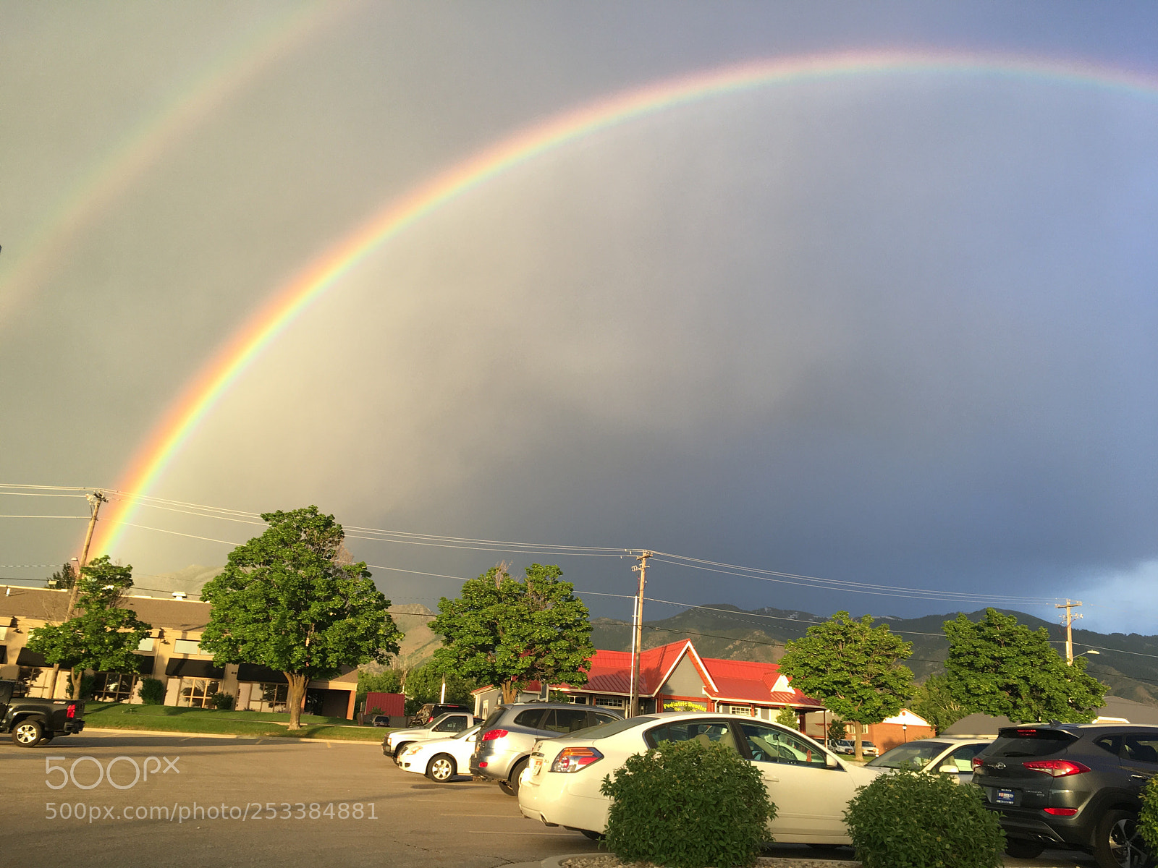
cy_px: 434
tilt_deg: +17.5
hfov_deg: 61.7
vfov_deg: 48.2
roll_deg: -3.8
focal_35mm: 29
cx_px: 579
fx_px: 970
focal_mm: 4.15
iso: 32
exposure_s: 1/120
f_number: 2.2
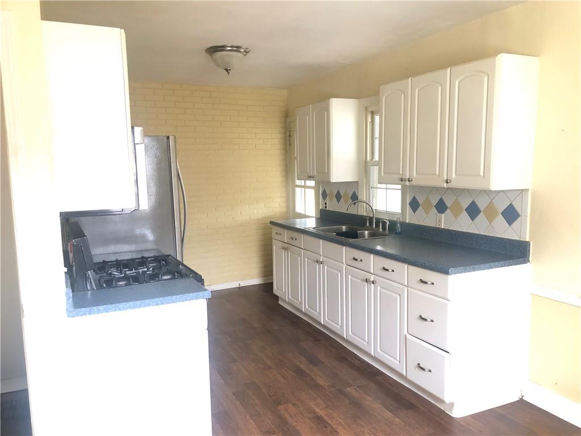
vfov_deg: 49.7
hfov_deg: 63.4
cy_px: 218
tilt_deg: -7.7
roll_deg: +1.2
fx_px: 470
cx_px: 290
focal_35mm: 28
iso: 100
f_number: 1.8
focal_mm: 4
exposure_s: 1/15
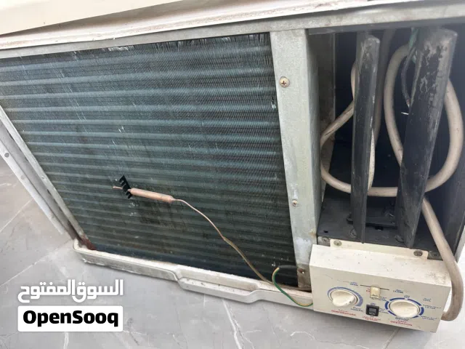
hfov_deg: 71.6
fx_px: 322
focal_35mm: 24
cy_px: 174
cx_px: 232
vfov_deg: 56.8
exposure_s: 1/75
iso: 250
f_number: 1.78
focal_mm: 6.86
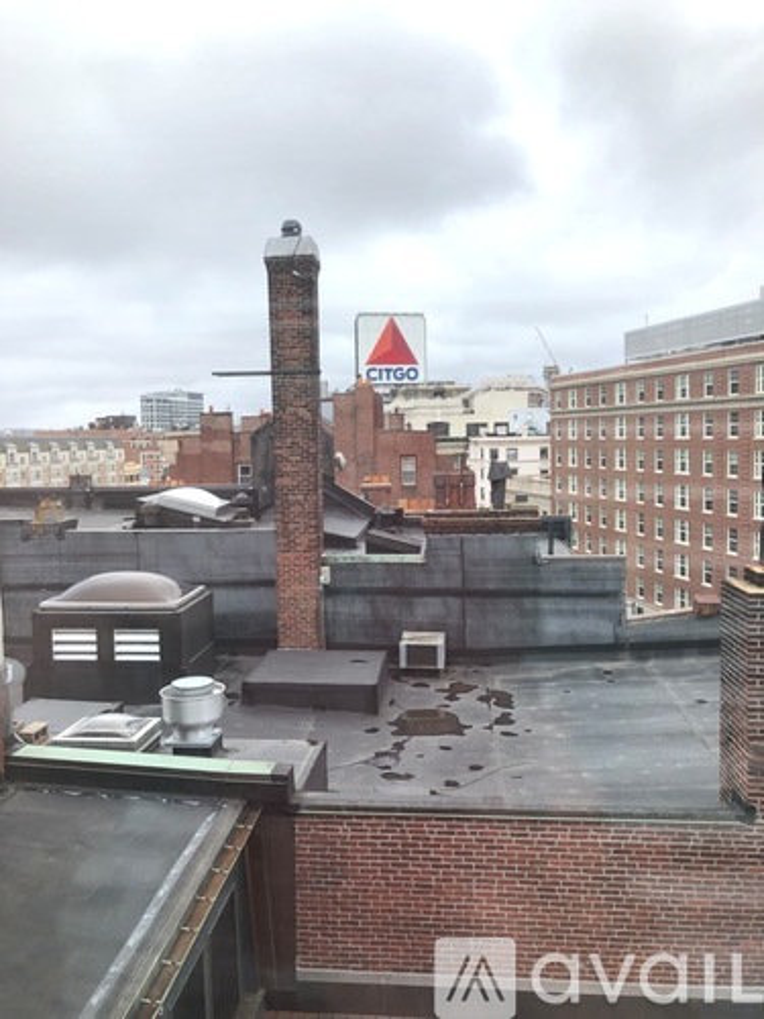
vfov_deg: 63.4
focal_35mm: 28
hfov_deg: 49.7
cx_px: 382
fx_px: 824
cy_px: 510
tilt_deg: -6.1
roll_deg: +0.6
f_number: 1.8
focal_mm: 3.99
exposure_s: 1/1091
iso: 20
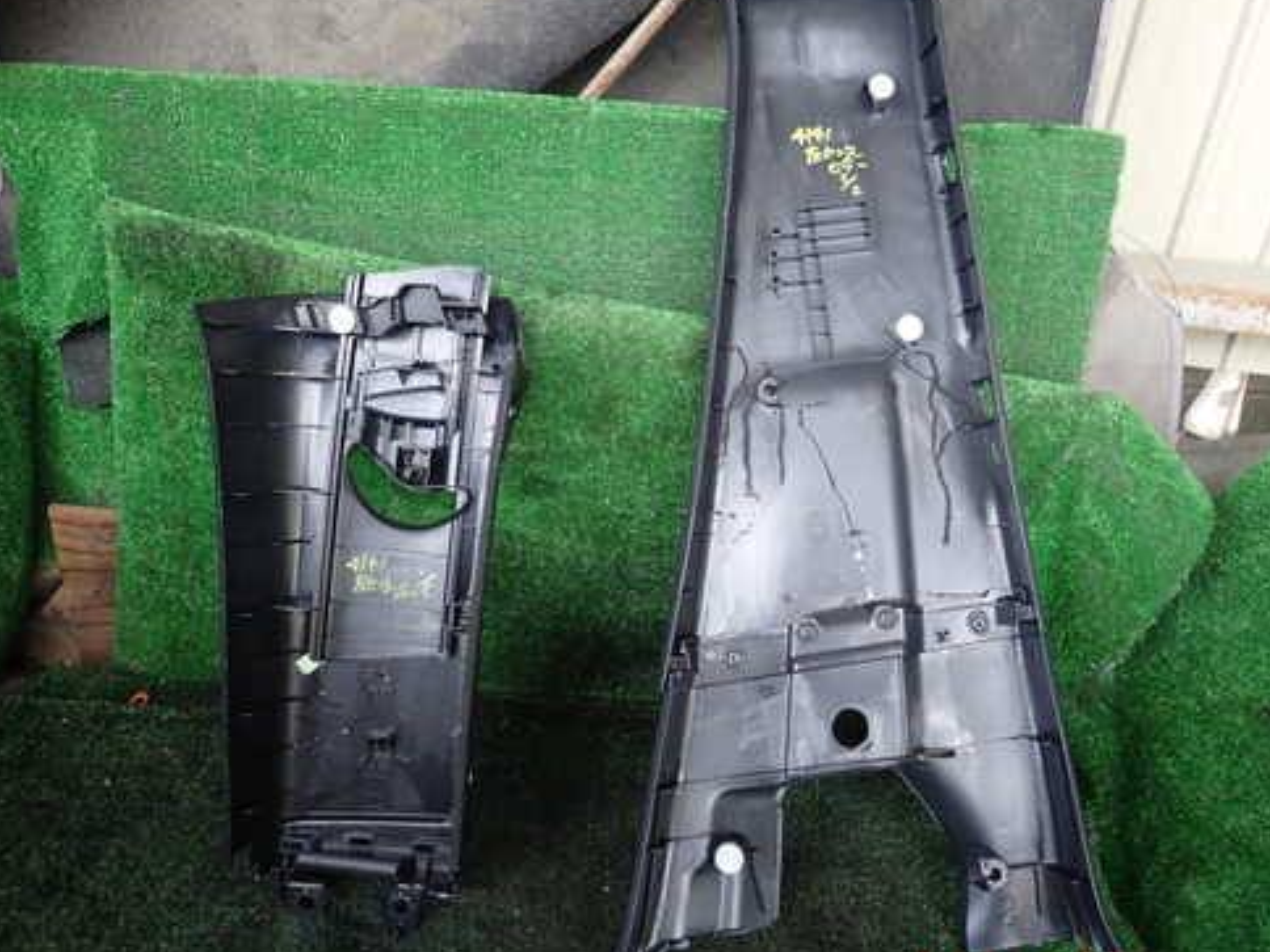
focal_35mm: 31
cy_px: 425
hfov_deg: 58.1
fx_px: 1137
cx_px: 724
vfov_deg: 45.4
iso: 100
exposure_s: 1/60
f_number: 2
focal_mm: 4.5
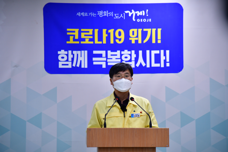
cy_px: 76
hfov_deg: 17.1
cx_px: 114
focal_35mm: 120
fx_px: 760
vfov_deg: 11.4
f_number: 4
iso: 1000
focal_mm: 120
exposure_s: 1/125
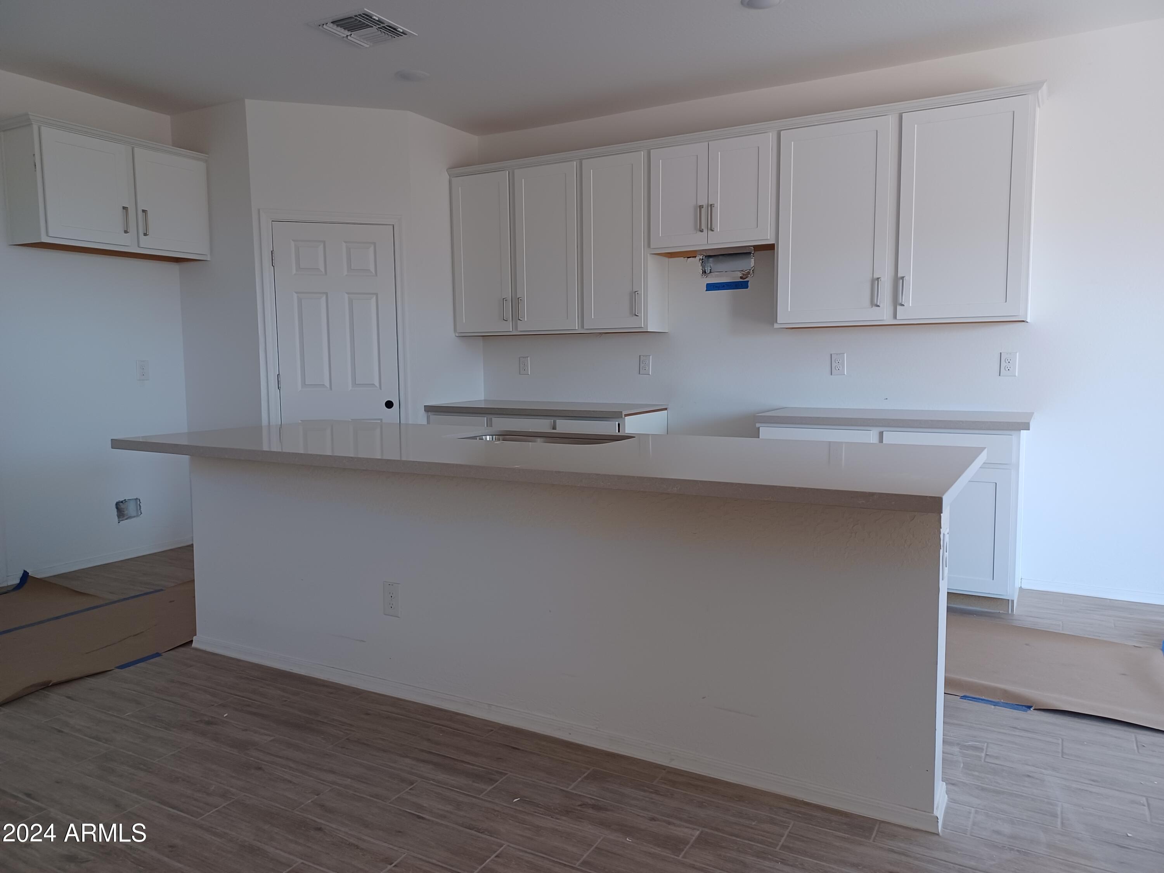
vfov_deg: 54.9
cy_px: 436
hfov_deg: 69.4
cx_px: 582
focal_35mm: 25
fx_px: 841
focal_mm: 4.6
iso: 250
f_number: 1.8
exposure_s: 1/60
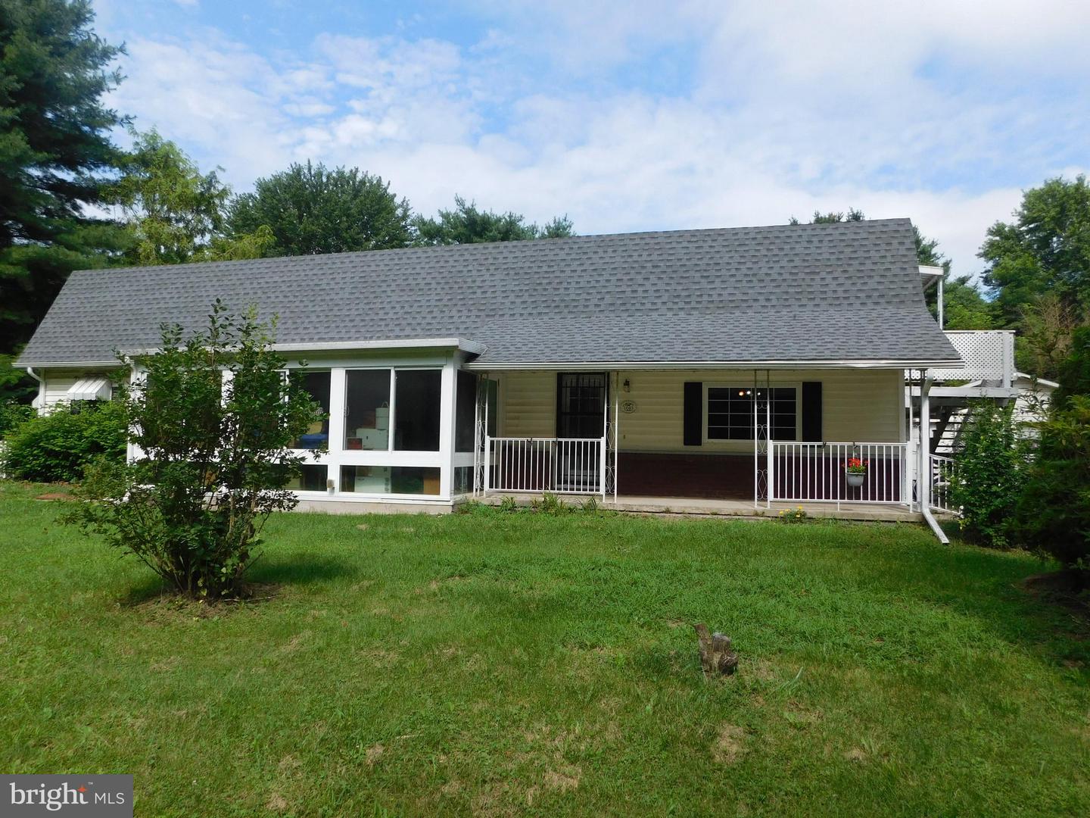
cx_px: 545
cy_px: 409
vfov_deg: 58.9
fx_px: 724
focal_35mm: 23
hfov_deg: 73.9
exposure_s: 1/400
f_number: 6
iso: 125
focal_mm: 4
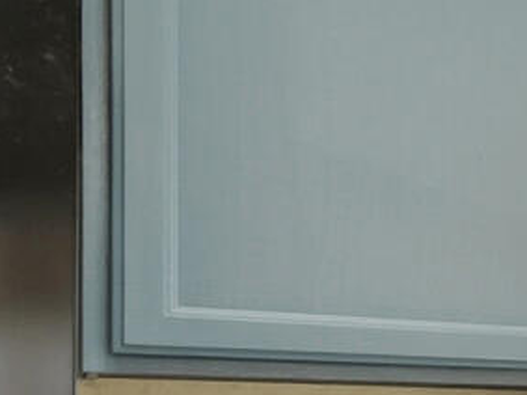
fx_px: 1324
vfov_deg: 16.4
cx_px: 1380
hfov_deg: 13.4
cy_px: 454
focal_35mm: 87
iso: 3200
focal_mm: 16
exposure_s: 1/1000
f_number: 8
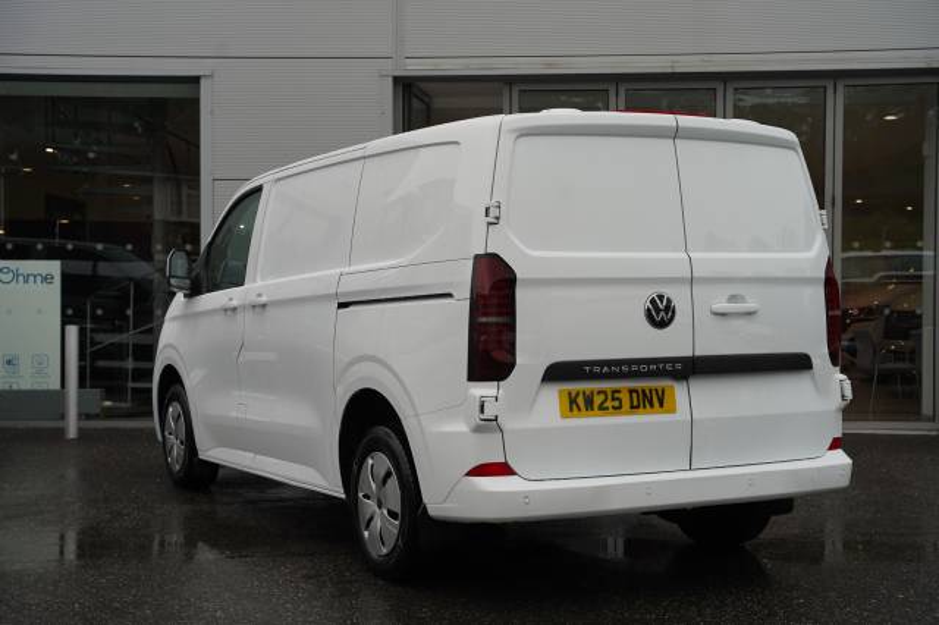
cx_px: 470
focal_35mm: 51
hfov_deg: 38.8
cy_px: 312
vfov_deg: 26.4
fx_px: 1332
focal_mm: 51.1
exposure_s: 1/125
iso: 100
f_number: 4.5
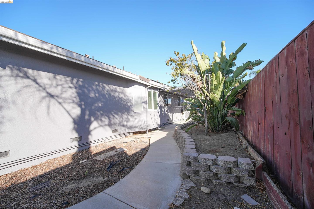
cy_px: 104
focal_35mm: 14
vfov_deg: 81.2
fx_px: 122
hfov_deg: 104.2
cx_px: 157
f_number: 8
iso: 125
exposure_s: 1/100
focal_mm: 14
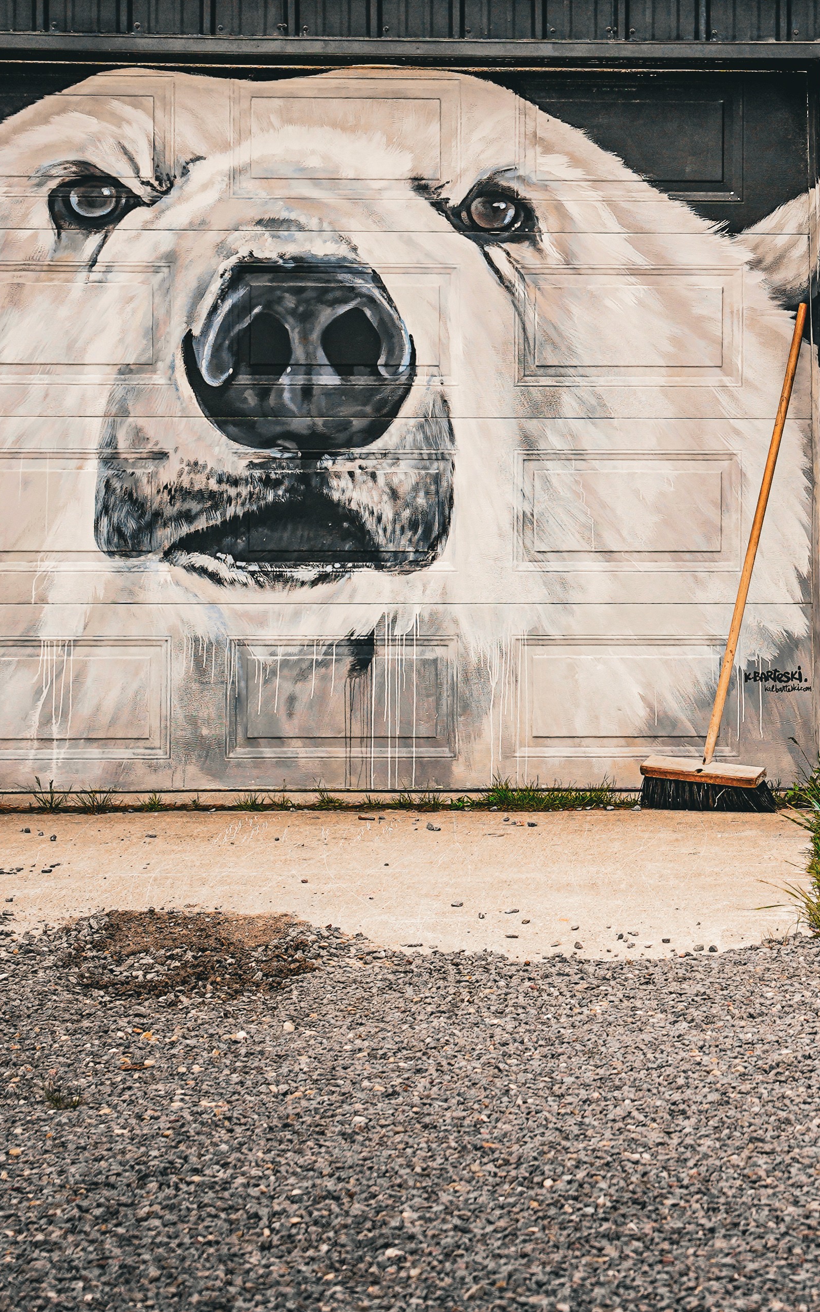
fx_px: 4863
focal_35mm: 136
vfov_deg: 15.3
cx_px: 894
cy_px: 310
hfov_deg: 9.5
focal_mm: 57
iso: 100
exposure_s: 1/320
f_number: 5
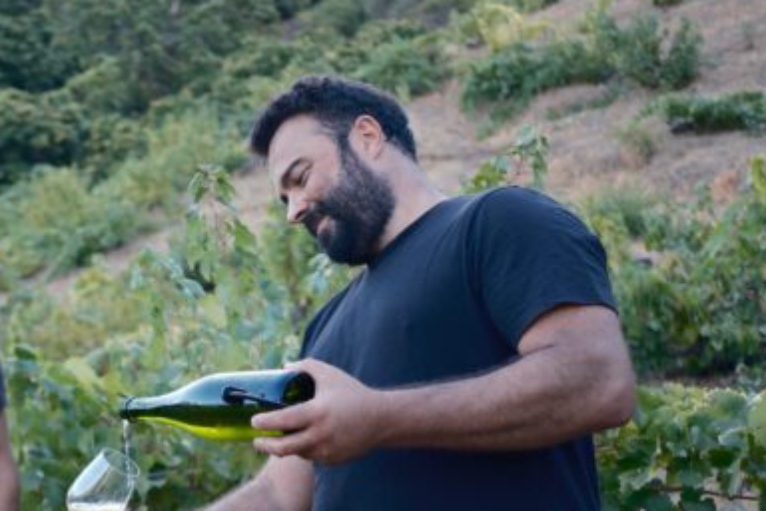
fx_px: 1489
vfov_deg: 19.3
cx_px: 108
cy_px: 395
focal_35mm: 70
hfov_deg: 28.0
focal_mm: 23
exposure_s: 1/800
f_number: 2
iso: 500
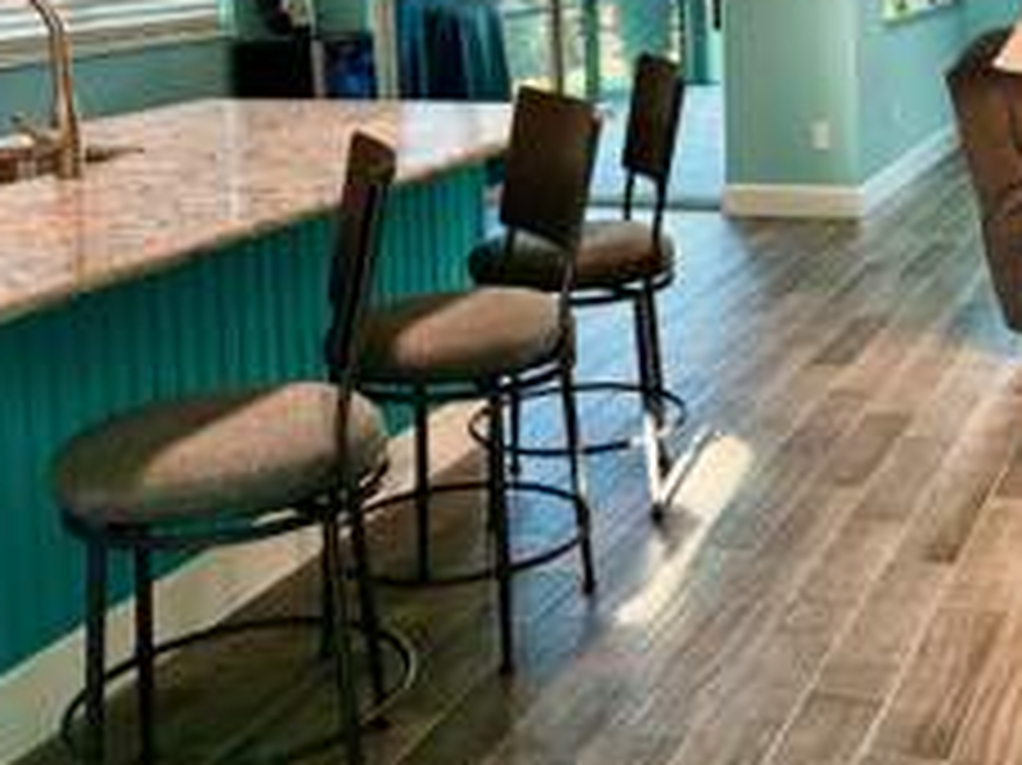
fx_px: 1623
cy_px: 92
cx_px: 936
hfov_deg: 33.0
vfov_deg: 25.8
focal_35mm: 55
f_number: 1.64
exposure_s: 1/60
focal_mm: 4.2
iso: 80
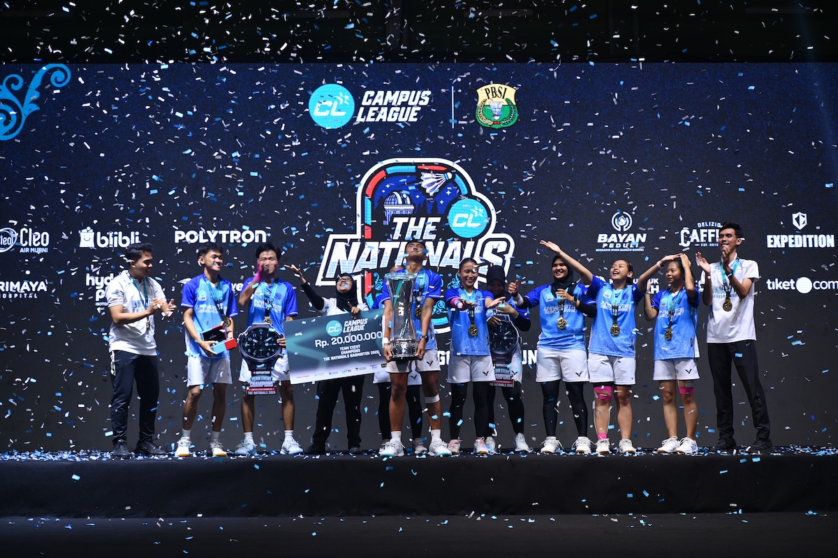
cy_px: 279
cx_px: 419
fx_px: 1210
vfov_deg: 26.0
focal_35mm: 52
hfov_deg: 38.2
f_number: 3.5
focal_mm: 52
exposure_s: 1/100
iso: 400
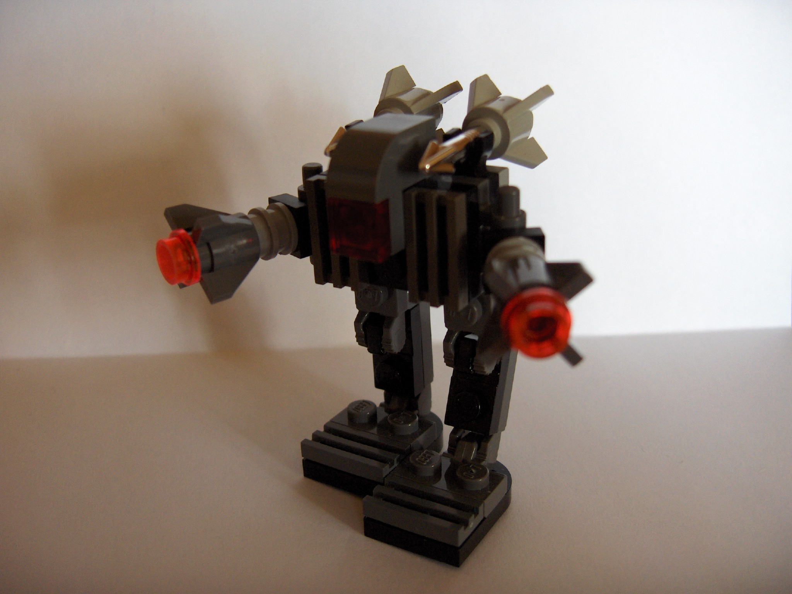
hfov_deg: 47.9
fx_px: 892
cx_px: 396
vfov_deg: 36.8
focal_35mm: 39
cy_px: 297
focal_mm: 8
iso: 200
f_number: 2.8
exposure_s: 1/40
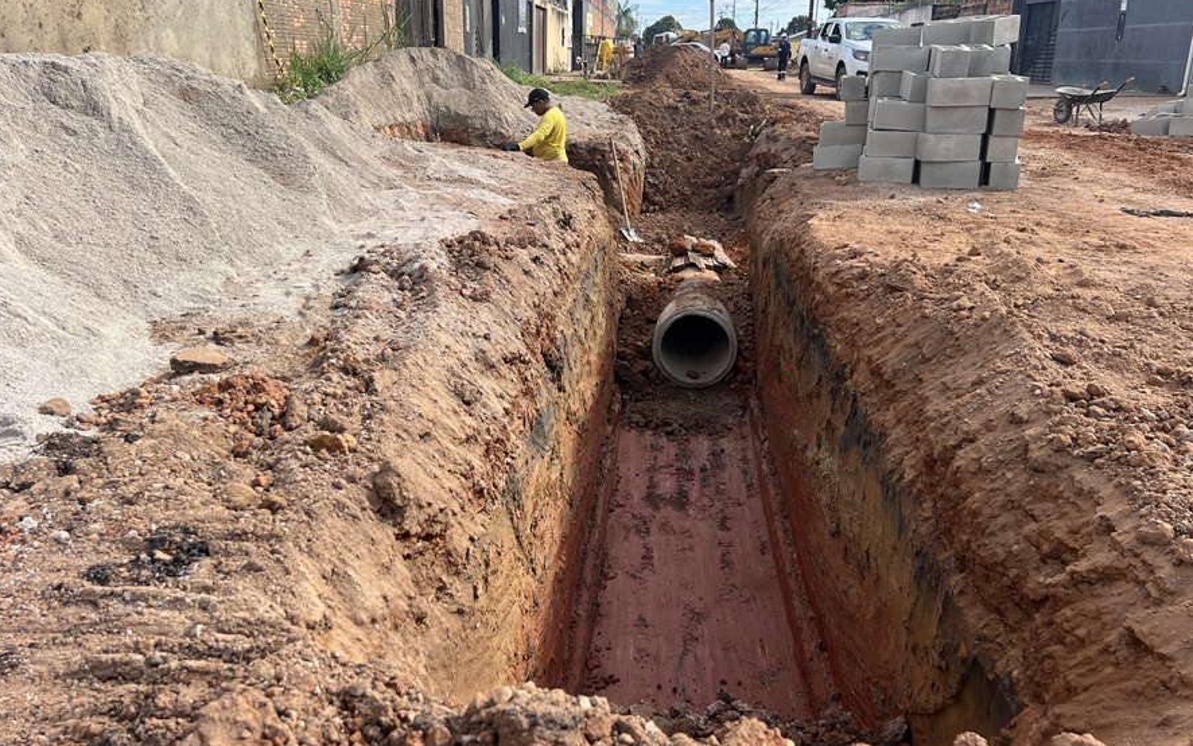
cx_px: 590
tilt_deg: -18.2
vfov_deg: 44.5
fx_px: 910
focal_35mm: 28
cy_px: 351
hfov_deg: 66.5
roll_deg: +0.5
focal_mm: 5.7
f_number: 1.5
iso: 50
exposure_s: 1/1621
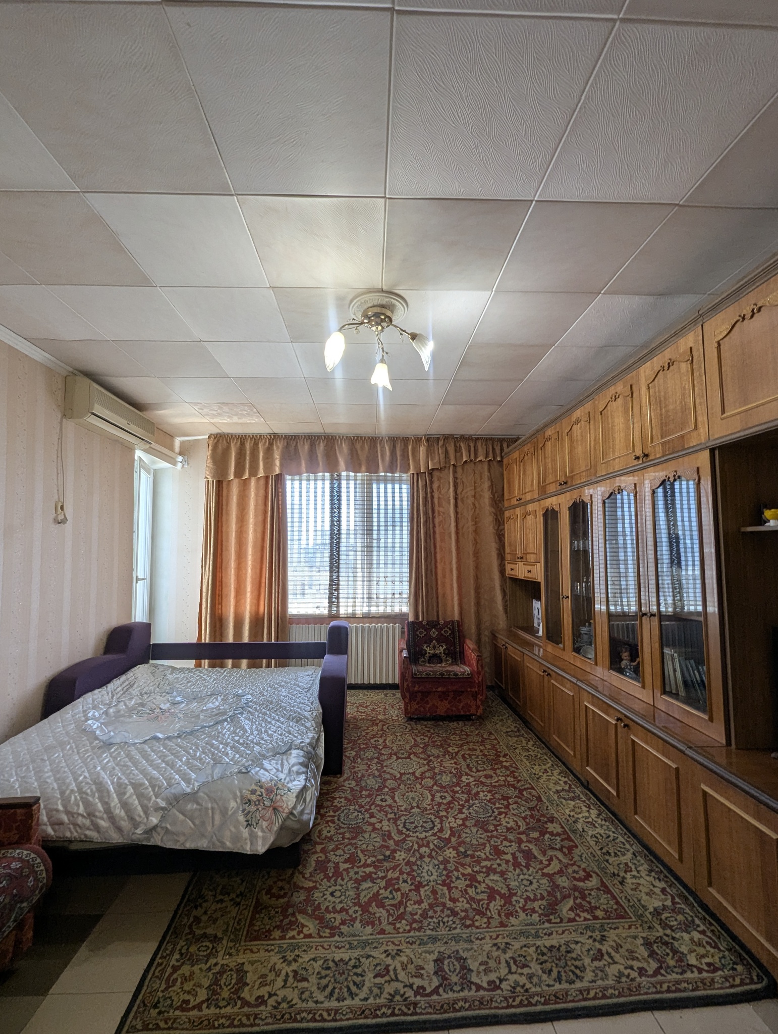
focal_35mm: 13
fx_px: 389
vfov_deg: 106.1
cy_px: 517
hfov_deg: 90.1
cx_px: 389
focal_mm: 1.95
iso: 84
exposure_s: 1/100
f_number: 2.2
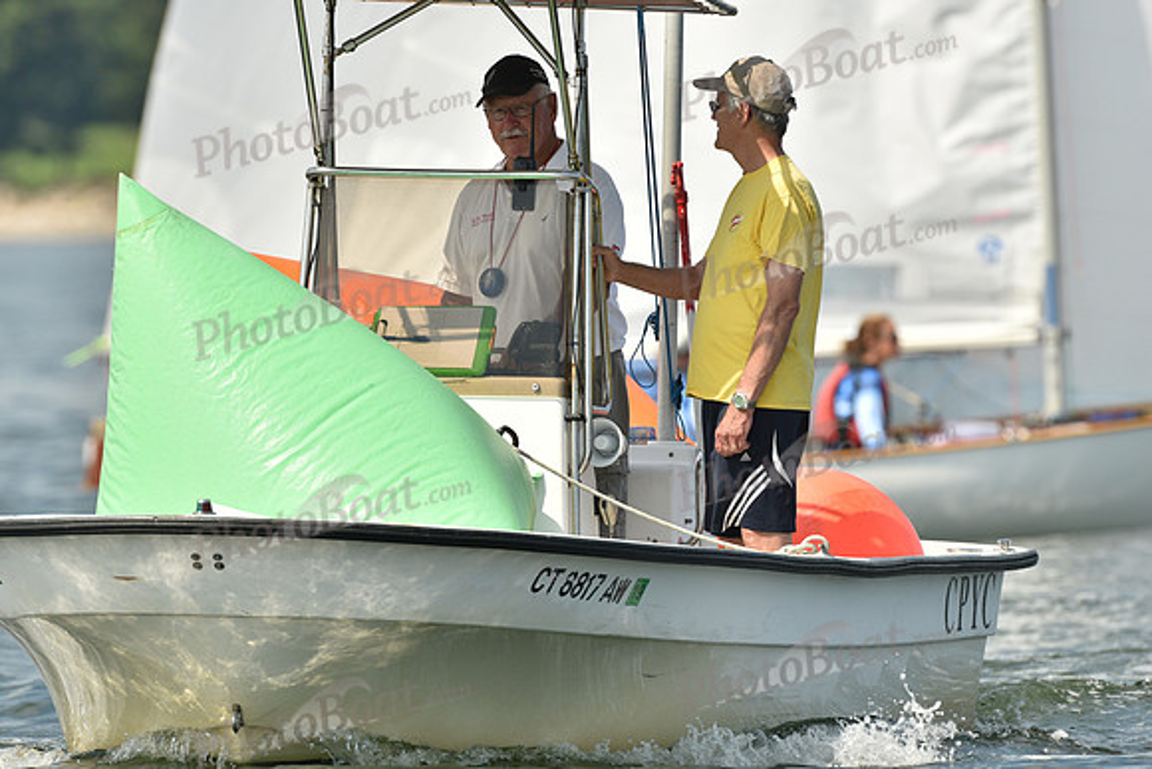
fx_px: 19204
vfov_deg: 2.3
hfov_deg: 3.4
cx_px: 576
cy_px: 384
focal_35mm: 600
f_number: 8
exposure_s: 1/1000
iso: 250
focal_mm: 600
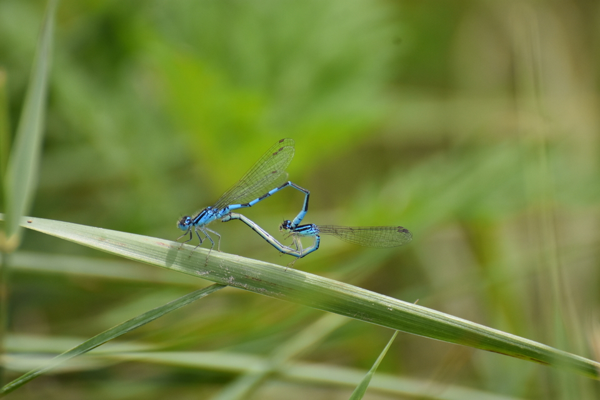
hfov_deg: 4.6
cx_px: 300
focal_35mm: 450
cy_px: 200
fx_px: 7499
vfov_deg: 3.1
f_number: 5.6
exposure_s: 1/2000
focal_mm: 300
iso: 800
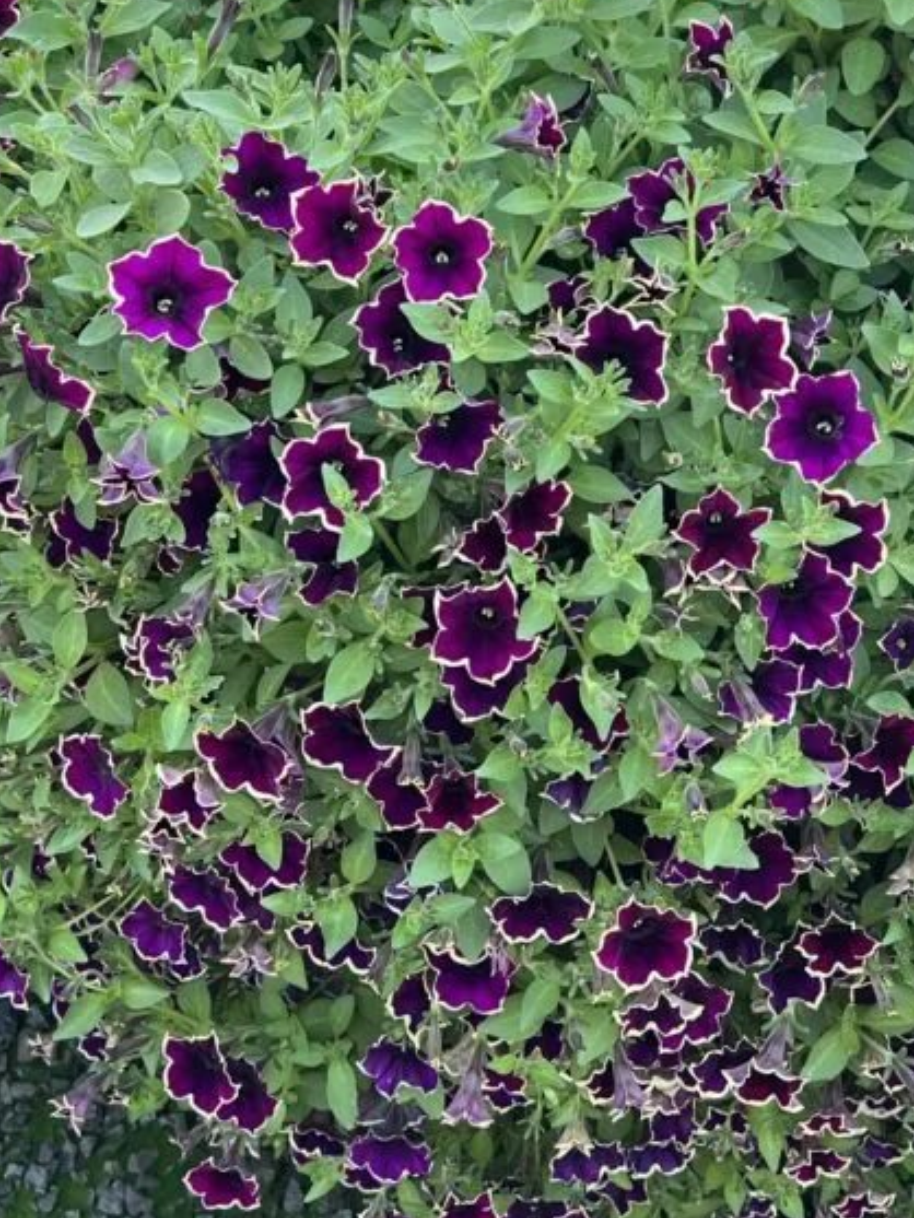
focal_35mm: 56
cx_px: 547
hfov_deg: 26.1
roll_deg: -0.7
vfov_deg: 33.8
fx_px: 1971
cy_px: 335
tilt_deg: -35.0
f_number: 1.5
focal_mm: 5.7
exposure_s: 1/452
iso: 50
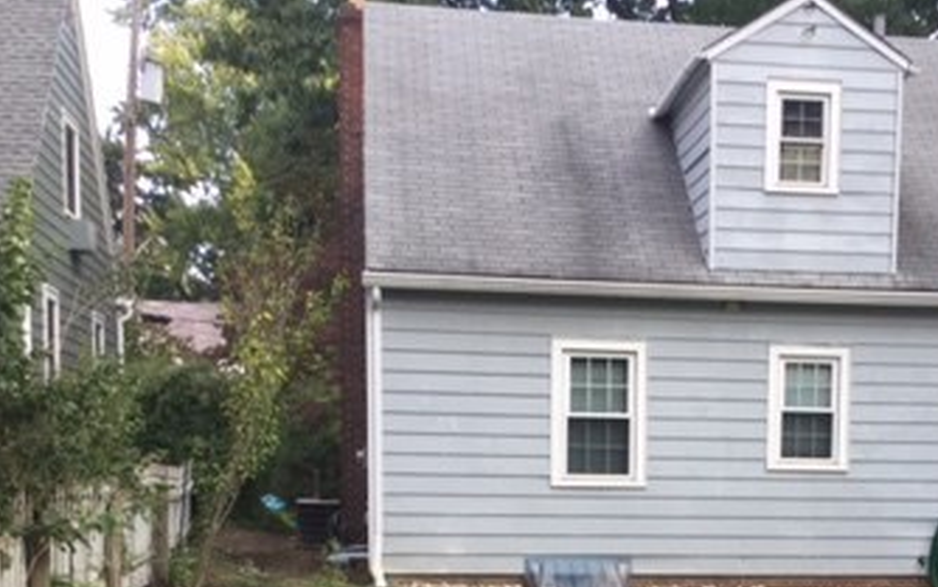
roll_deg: -2.3
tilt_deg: -7.5
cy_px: 626
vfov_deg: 19.8
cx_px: 663
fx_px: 1611
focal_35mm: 63
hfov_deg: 32.1
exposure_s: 1/132
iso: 25
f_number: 2.4
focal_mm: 3.3
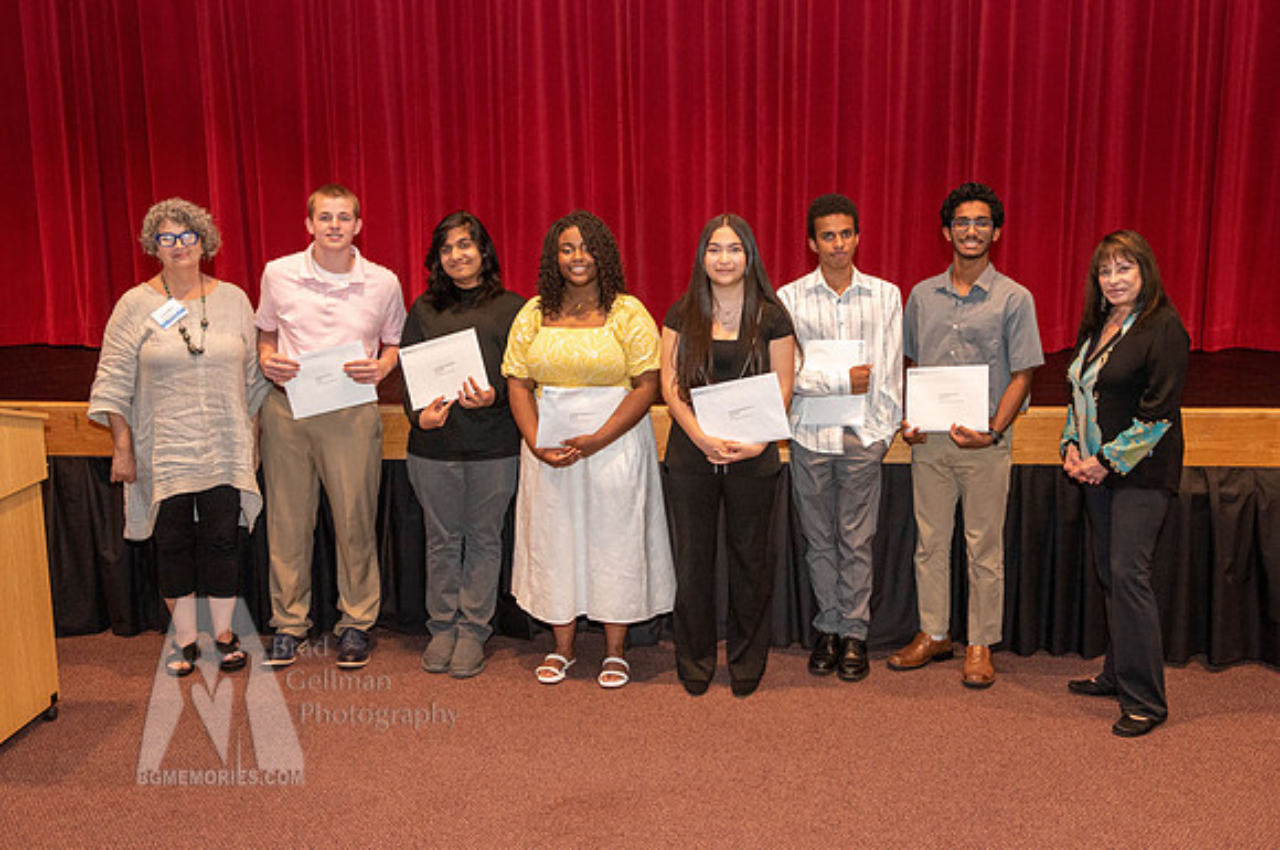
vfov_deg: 34.5
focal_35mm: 39
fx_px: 1368
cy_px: 393
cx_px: 644
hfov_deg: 50.1
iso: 1600
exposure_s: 1/100
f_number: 4.5
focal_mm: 36
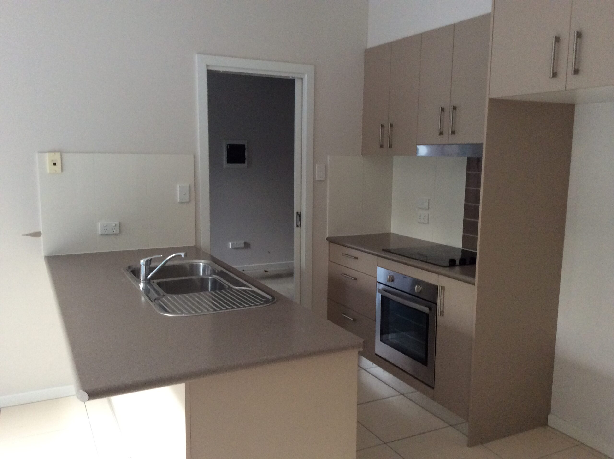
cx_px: 307
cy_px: 230
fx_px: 584
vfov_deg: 42.8
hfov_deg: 55.4
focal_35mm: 33
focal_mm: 3.3
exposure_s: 1/24
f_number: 2.4
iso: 160
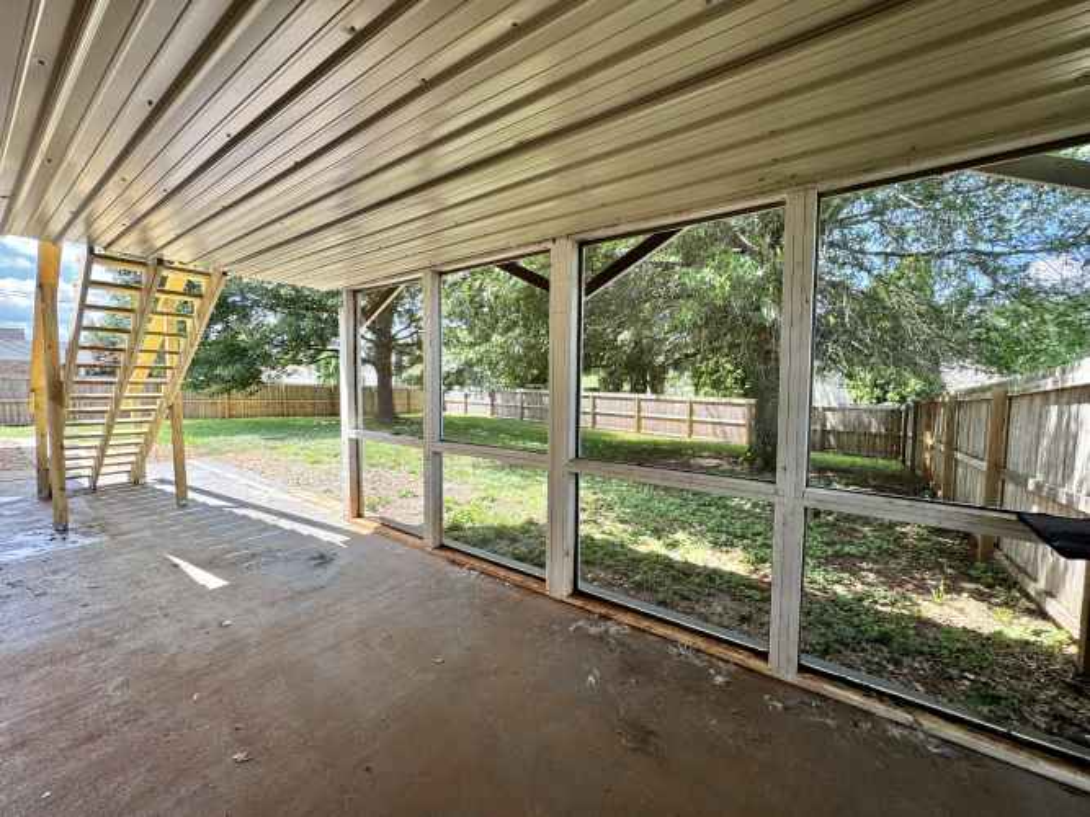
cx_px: 545
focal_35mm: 14
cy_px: 408
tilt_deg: -4.4
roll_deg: -0.5
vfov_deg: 85.7
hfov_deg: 102.1
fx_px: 441
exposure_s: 1/161
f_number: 2.2
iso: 40
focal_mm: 2.22
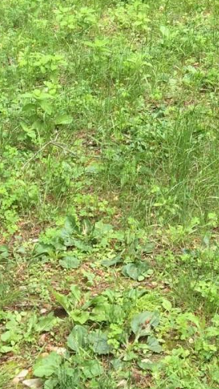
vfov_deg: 18.6
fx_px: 1115
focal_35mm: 108
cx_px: 150
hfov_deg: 11.2
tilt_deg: -14.2
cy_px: -97
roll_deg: +0.9
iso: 32
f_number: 2.2
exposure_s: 1/120
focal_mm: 4.15
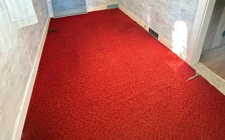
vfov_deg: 50.1
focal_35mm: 20
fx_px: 123
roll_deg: +0.4
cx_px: 112
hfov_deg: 85.1
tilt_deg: -18.7
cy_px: 5
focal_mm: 2.22
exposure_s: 1/60
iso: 1000
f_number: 2.2
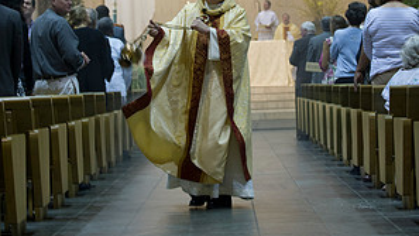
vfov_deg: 10.8
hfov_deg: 19.3
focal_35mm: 111
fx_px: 1233
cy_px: -1
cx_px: 210
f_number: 3.2
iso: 1600
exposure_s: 1/50
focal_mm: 70
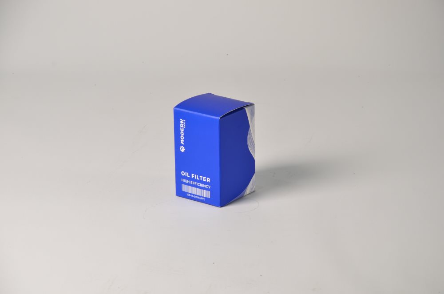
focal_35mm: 158
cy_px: 147
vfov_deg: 8.7
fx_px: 1938
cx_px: 222
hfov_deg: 13.1
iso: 100
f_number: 8
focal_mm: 105
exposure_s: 1/13
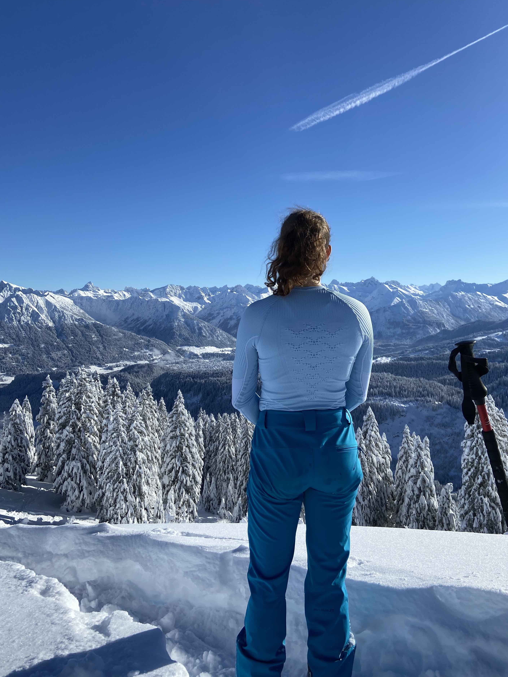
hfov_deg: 49.7
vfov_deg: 63.4
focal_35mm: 28
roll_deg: +0.9
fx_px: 548
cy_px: 316
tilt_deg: -0.3
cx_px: 244
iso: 32
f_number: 1.8
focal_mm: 4.25
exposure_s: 1/5495
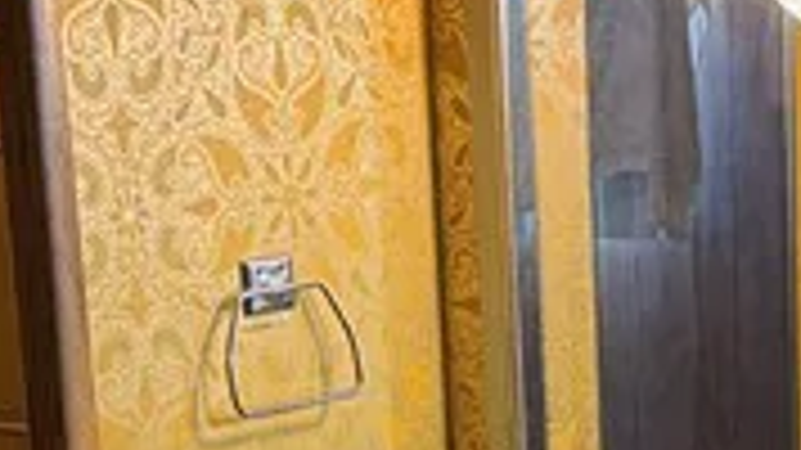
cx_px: 616
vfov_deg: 7.8
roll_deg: +1.2
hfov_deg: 14.3
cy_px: 868
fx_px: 3185
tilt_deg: -16.2
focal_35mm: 150
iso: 320
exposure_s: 1/60
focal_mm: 6.76
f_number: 1.78
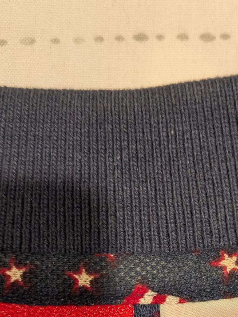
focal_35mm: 56
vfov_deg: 32.3
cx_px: 166
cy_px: 295
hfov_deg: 25.9
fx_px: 513
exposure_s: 1/30
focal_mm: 5.43
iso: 212
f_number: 1.89
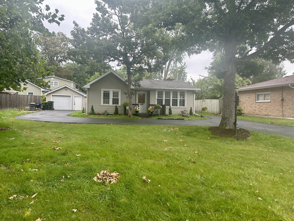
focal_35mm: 24
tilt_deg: -1.4
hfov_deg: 71.6
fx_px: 204
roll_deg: -1.1
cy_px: 110
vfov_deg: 56.8
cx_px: 147
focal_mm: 6.86
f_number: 1.78
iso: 80
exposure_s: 1/718
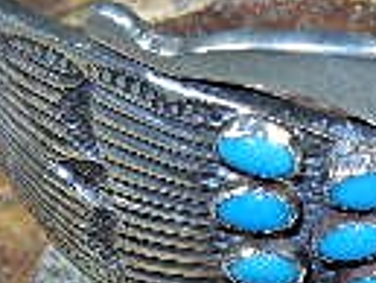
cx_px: 533
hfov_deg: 7.6
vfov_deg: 5.8
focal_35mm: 257
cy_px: 201
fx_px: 2794
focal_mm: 9.3
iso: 200
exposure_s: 1/30.6
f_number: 3.9
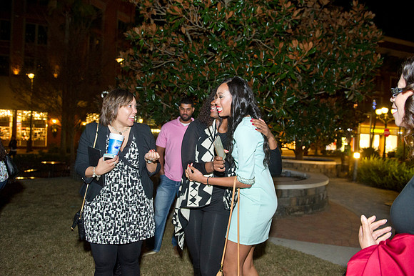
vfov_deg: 46.4
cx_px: 207
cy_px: 138
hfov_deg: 65.5
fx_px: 322
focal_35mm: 28
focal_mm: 28
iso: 3200
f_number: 3.5
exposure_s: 1/100
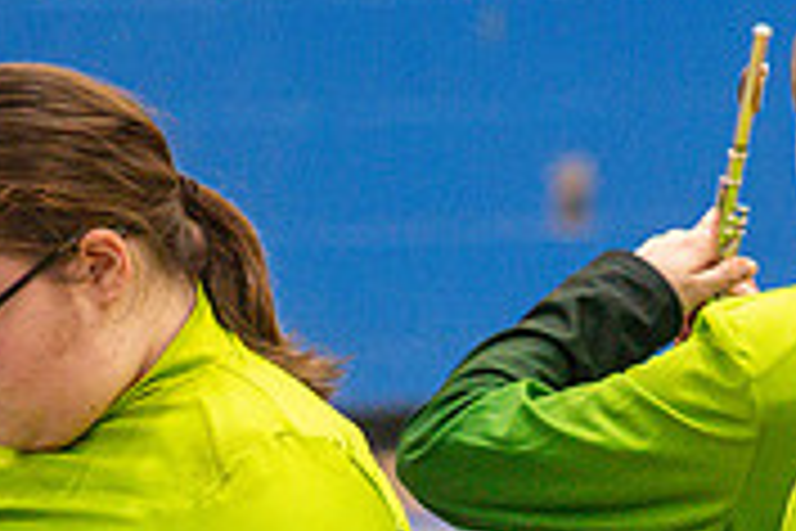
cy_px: 815
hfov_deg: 2.4
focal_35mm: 850
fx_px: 18793
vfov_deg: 1.6
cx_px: 814
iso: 6400
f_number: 4
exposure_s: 1/500
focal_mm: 200
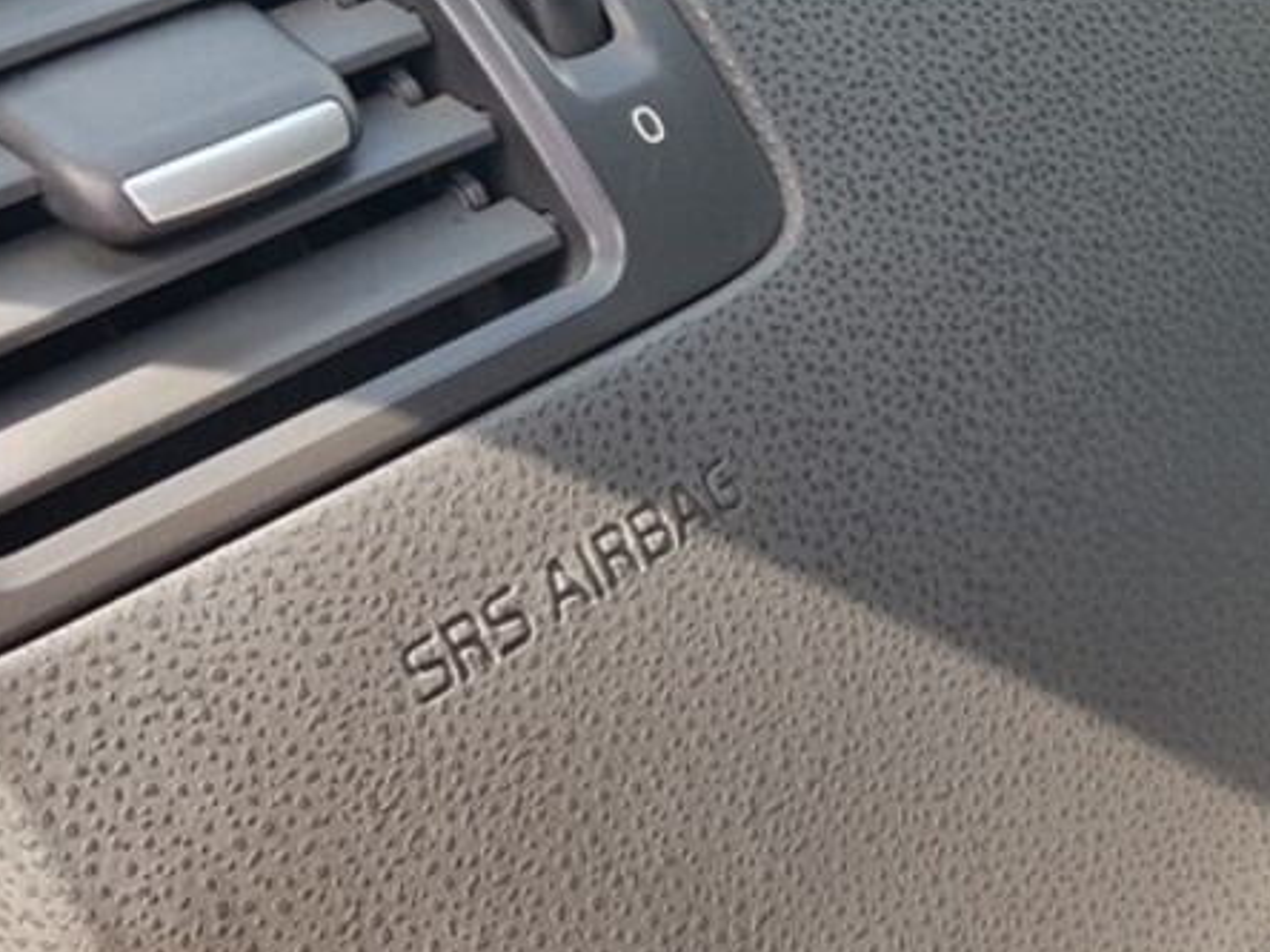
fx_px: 2201
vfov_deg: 24.1
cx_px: 1030
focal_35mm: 60
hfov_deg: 31.3
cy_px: 234
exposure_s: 1/149
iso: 40
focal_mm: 4.3
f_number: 1.7
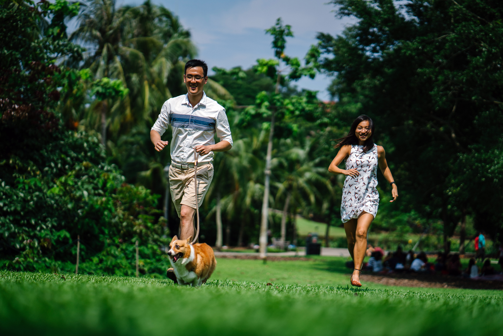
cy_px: 168
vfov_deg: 16.1
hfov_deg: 23.9
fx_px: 1188
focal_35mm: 85
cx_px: 252
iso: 50
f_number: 1.8
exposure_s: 1/3200
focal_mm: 85
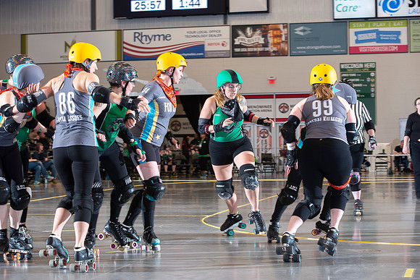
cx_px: 210
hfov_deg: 24.8
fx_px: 957
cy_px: 140
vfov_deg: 16.7
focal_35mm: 82
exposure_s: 1/160
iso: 640
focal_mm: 82
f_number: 5.6
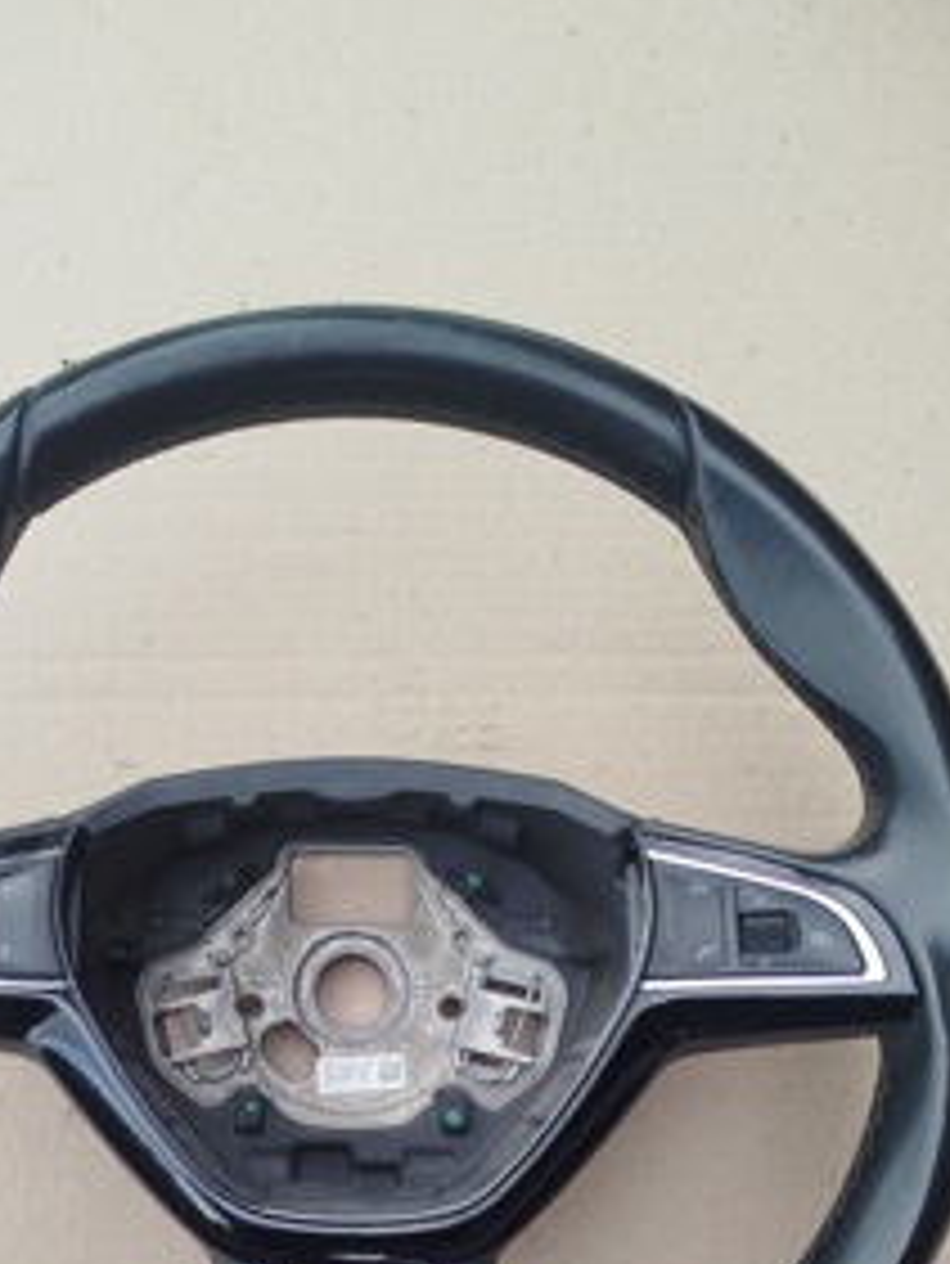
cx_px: 360
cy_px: 1044
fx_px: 1499
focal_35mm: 41
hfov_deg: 35.0
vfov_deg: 43.2
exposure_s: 1/163
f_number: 1.7
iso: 50
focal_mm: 5.31
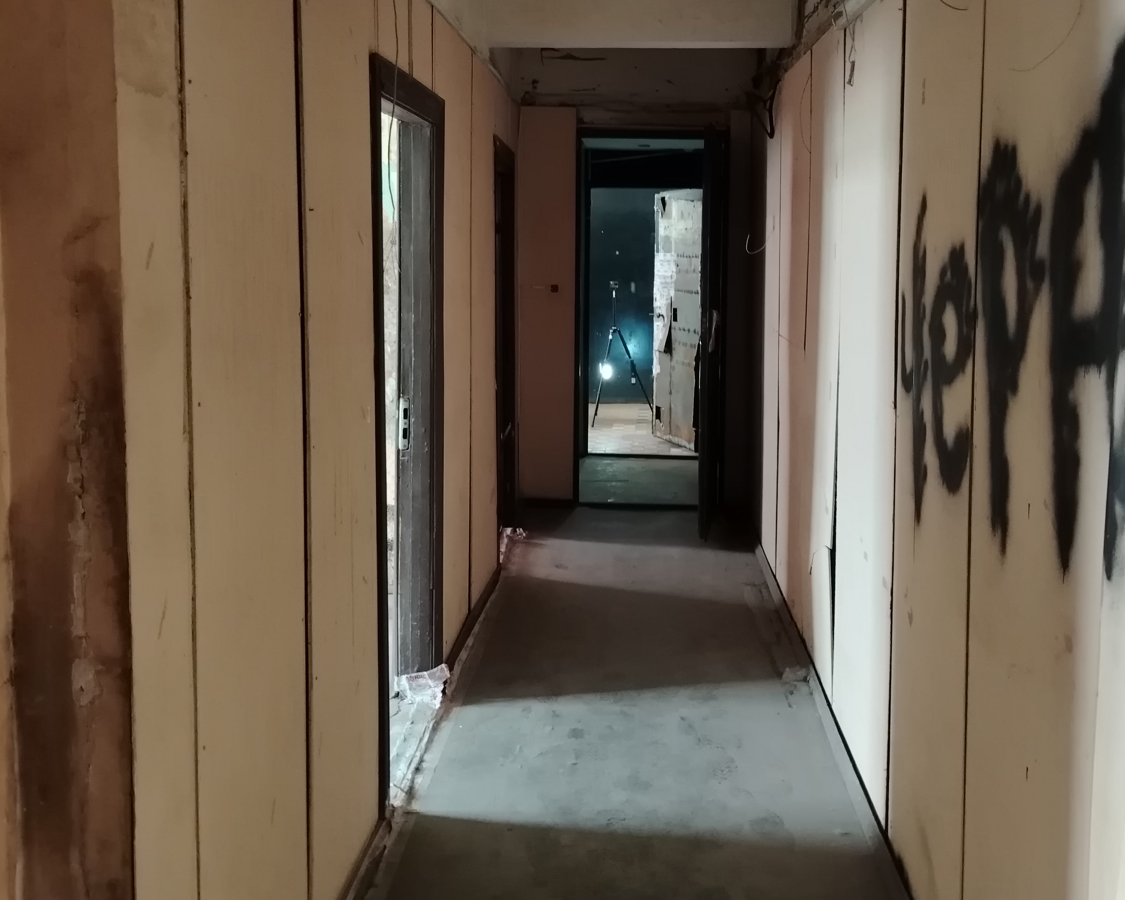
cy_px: 342
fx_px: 1165
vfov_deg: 41.9
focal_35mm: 35
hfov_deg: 51.4
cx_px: 620
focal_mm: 5.25
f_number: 1.75
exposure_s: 1/33.3
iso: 1869
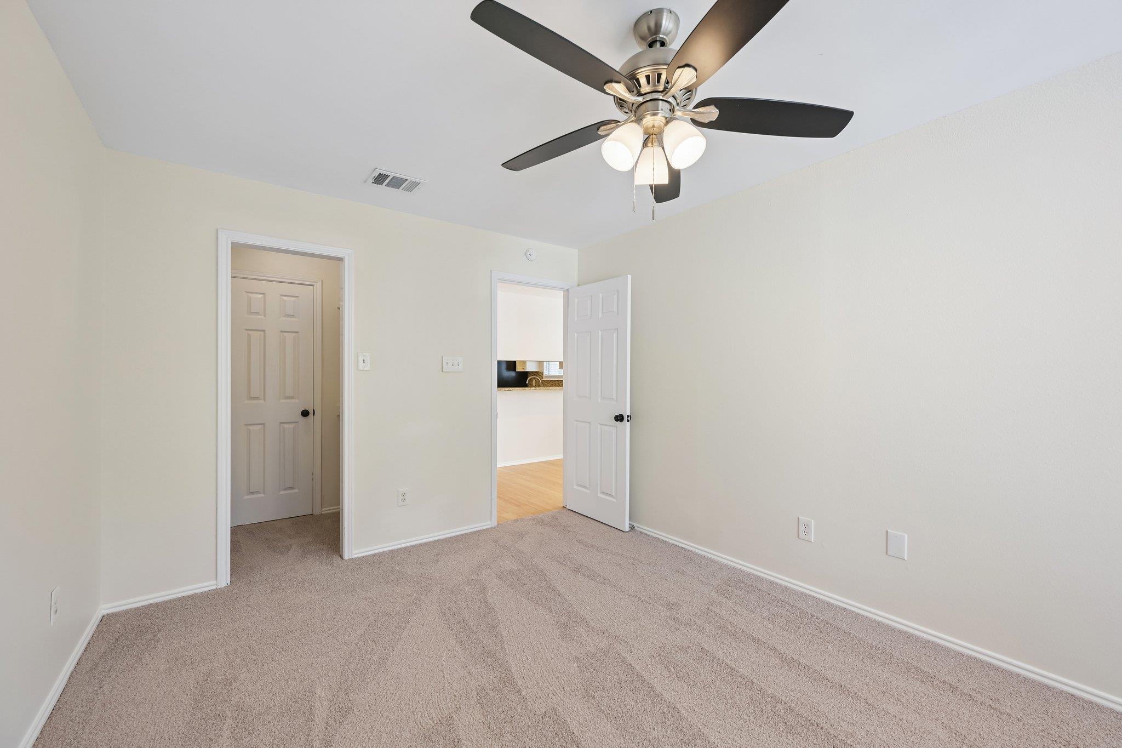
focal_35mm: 14
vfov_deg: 81.2
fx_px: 436
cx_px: 561
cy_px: 374
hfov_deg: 104.3
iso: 100
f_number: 6.7
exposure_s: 1/30
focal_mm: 14
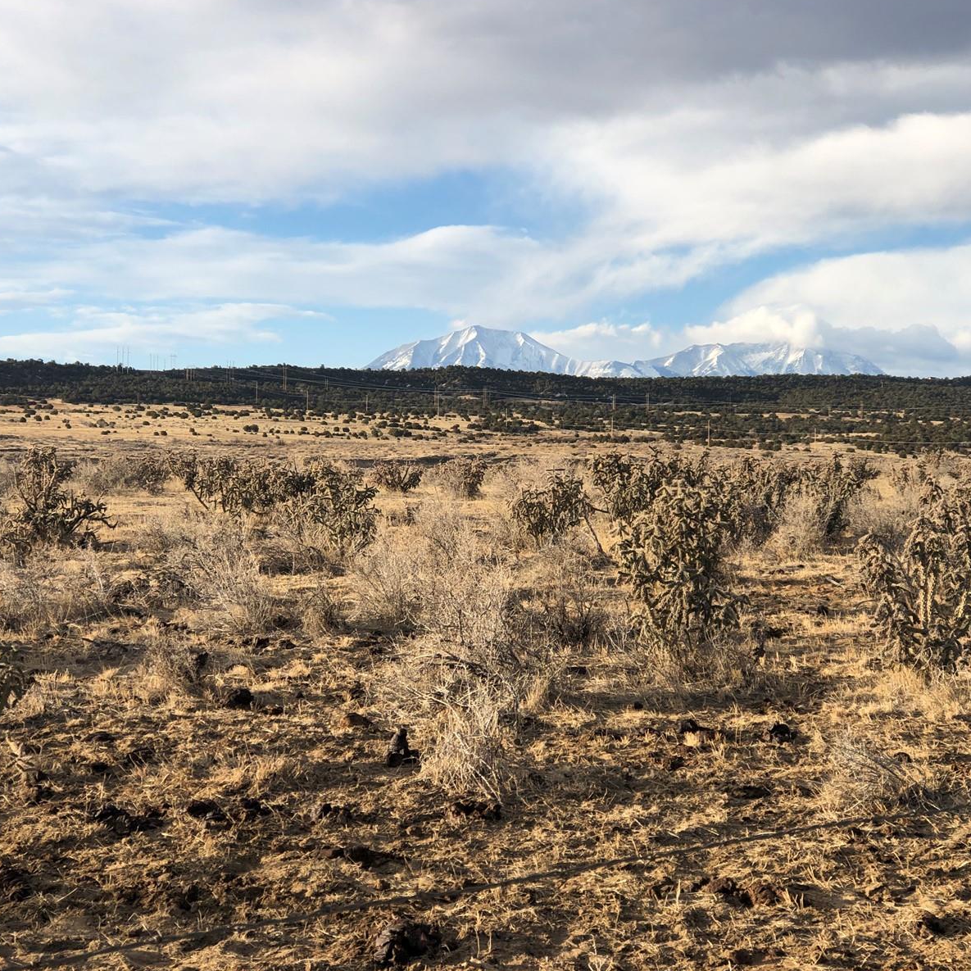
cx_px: 461
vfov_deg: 25.4
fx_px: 2158
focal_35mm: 68
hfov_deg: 25.4
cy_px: 480
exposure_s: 1/585
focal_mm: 6.6
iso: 20
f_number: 2.8
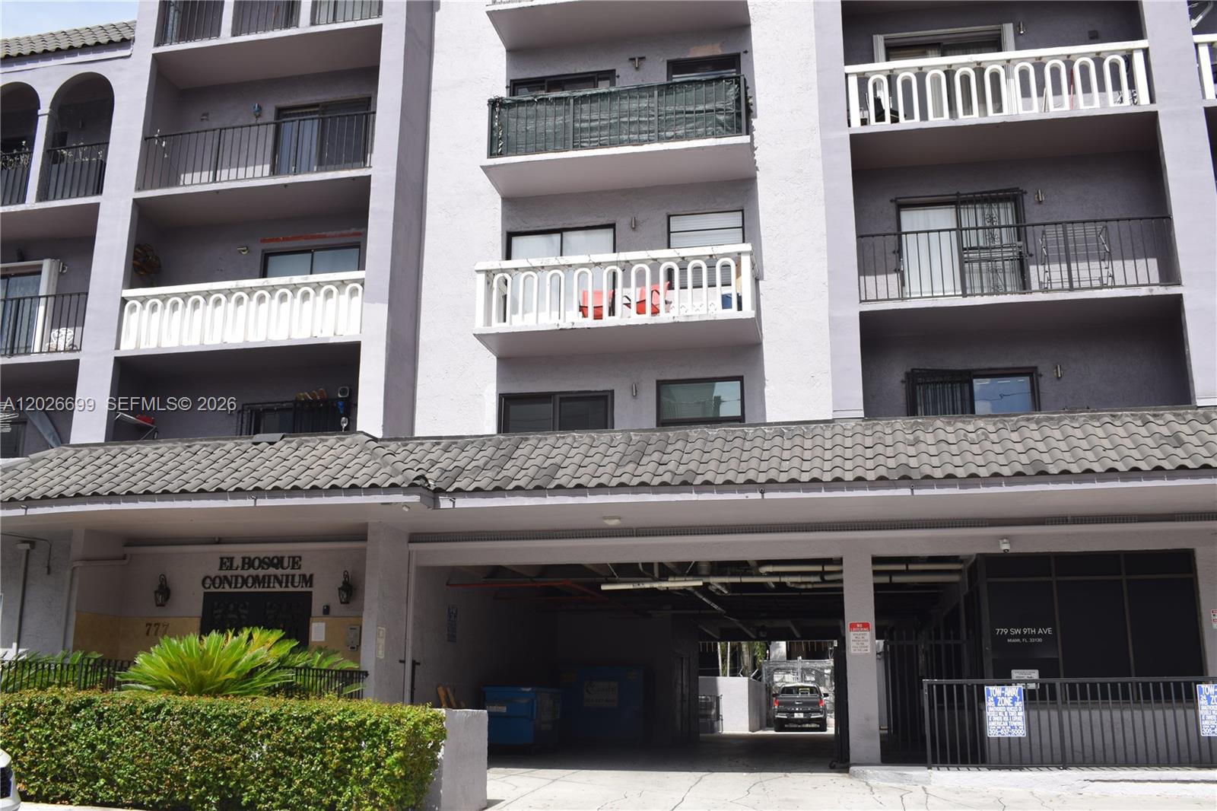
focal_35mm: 34
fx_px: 1166
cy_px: 406
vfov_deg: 38.3
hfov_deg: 55.1
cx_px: 608
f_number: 10
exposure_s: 1/400
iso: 200
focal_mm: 23
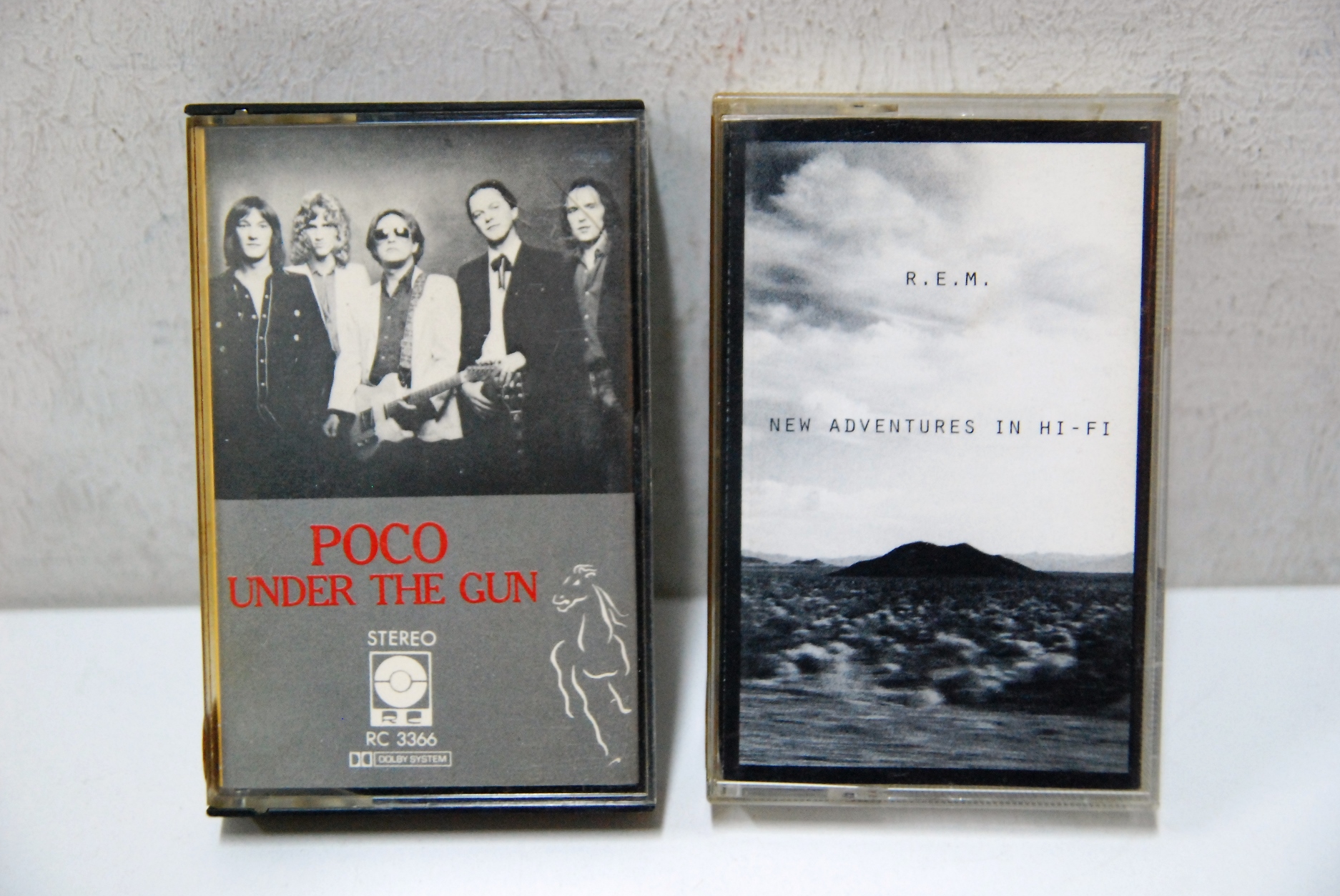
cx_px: 664
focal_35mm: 62
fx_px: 2310
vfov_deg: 22.0
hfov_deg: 32.3
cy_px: 459
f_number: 4
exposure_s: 1/60
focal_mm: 40
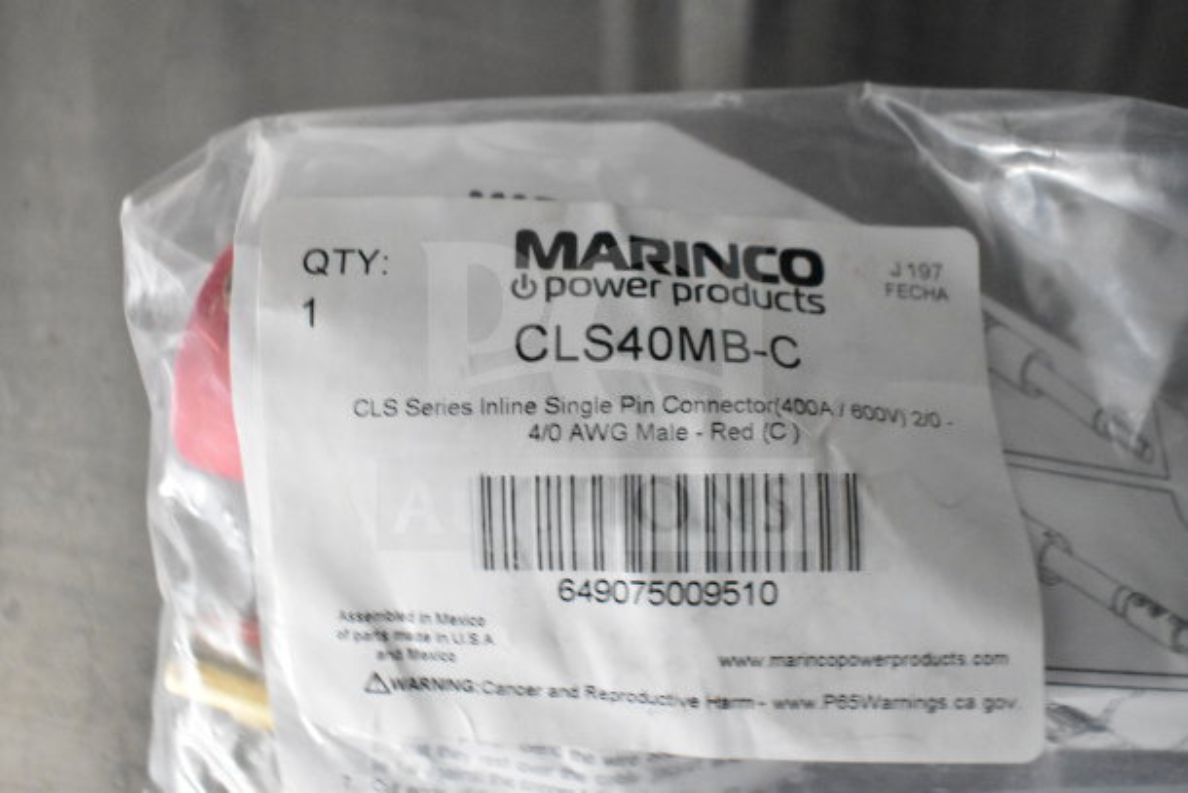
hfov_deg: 53.1
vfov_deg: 36.9
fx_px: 1188
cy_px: 396
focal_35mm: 36
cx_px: 594
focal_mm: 24
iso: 8000
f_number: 3.8
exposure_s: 1/40
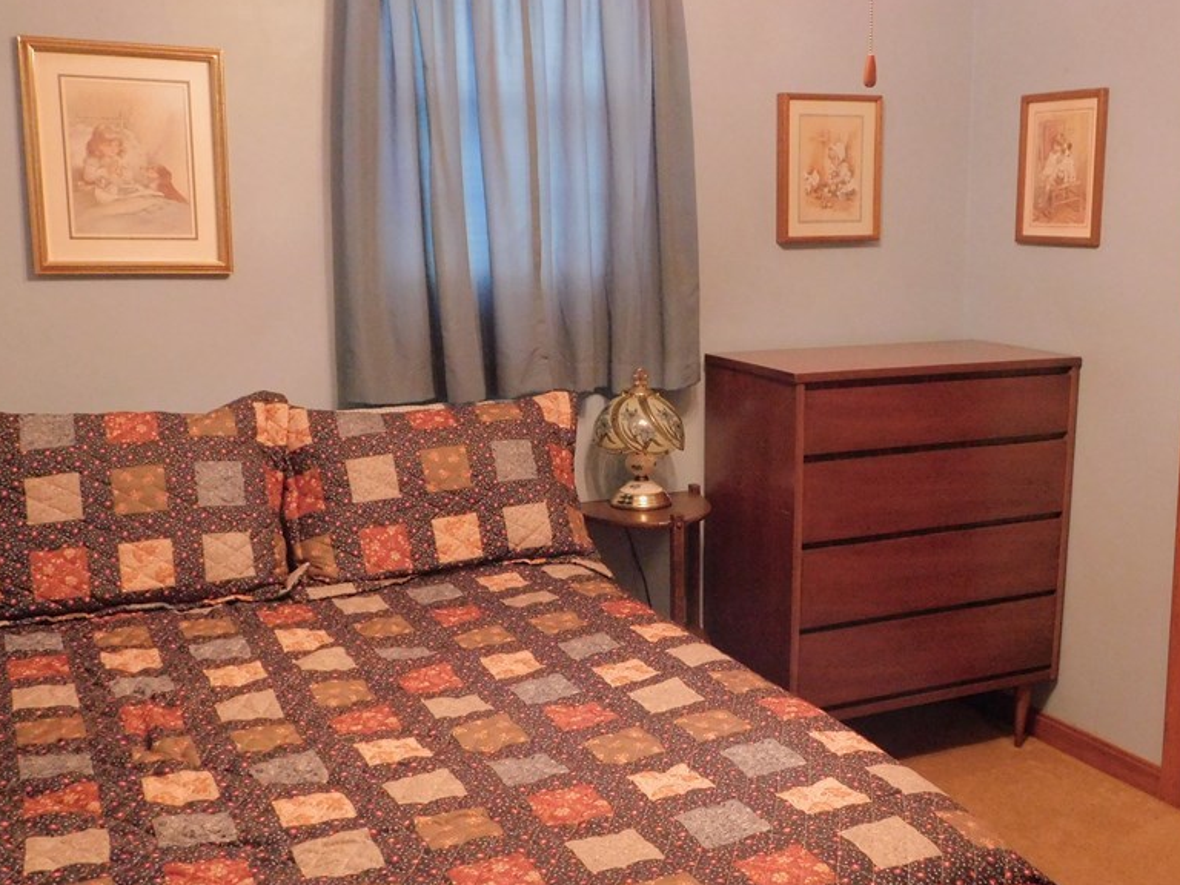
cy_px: 498
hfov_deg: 46.5
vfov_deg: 35.9
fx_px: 1364
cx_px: 705
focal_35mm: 40
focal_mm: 5.3
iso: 800
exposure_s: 1/15
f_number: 3.2
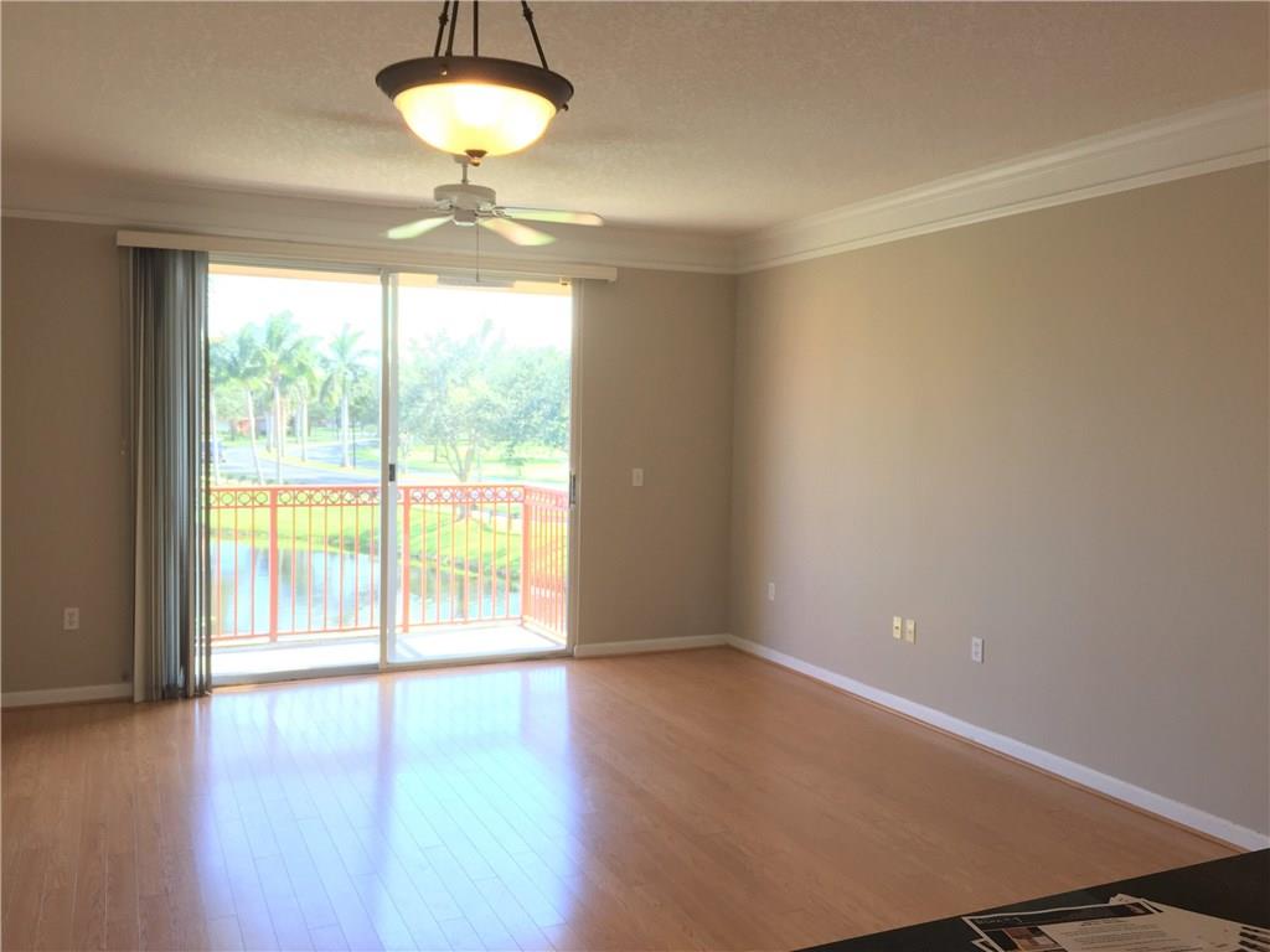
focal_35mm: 29
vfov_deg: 48.2
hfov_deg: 61.7
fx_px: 1064
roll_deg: -0.6
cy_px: 476
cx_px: 635
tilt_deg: -3.1
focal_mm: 4.15
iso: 40
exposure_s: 1/60
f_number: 2.2
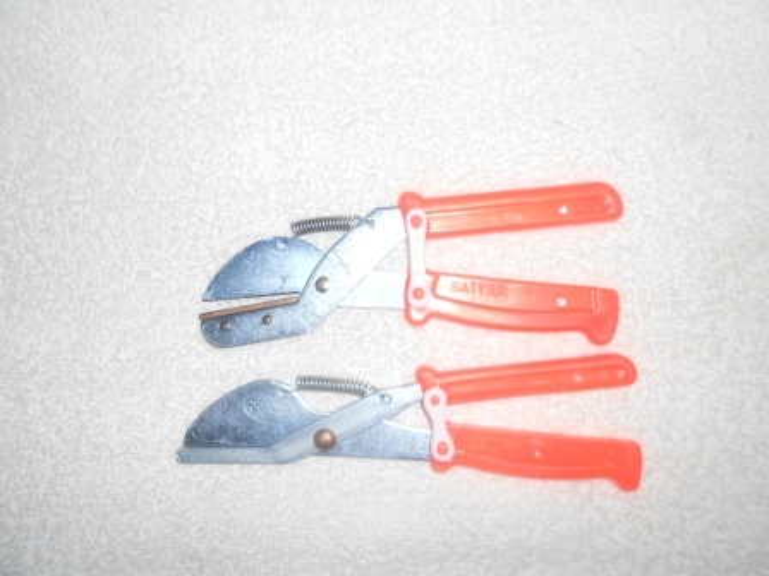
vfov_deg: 53.1
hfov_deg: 67.3
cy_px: 288
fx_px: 578
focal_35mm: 26
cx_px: 384
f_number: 3.2
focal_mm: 4.6
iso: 80
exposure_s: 1/25
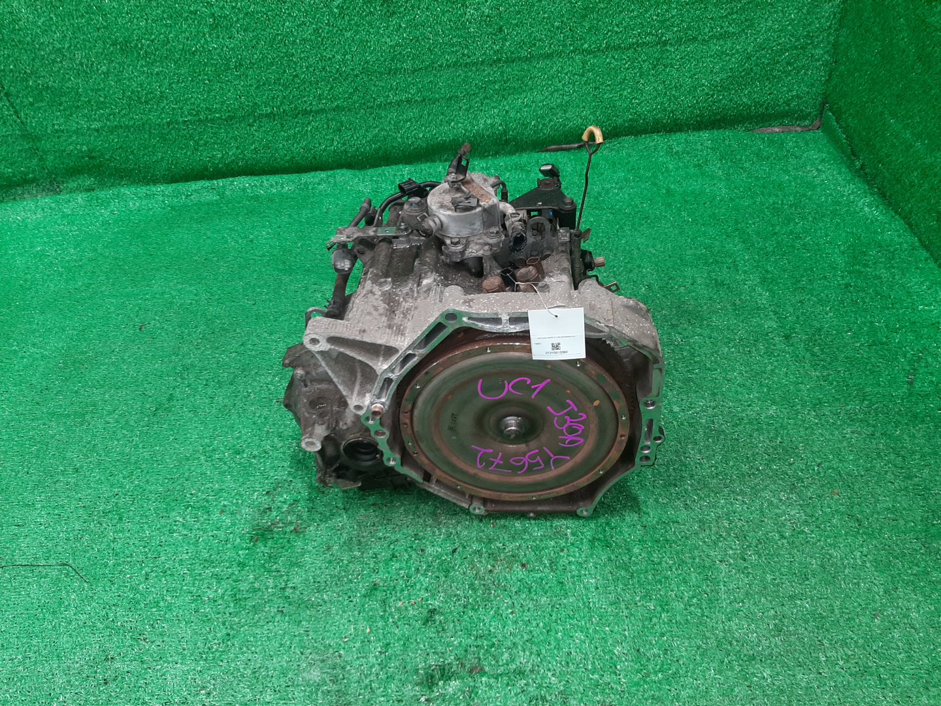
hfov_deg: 67.3
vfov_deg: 53.1
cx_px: 470
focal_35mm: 26
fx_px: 707
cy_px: 353
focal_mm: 3.93
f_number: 1.7
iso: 140
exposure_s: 1/50
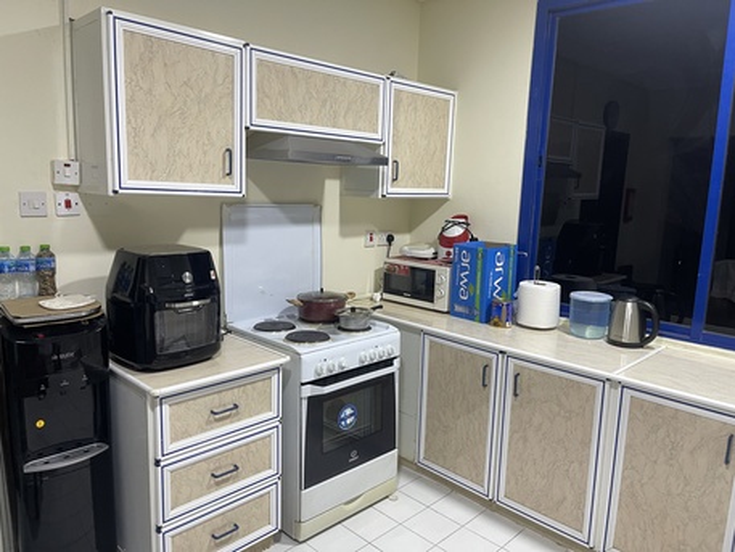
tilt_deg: -10.1
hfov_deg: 69.4
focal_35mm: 25
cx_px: 368
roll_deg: -2.2
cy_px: 276
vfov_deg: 54.9
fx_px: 531
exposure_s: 1/50
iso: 250
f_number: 1.6
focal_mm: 5.1
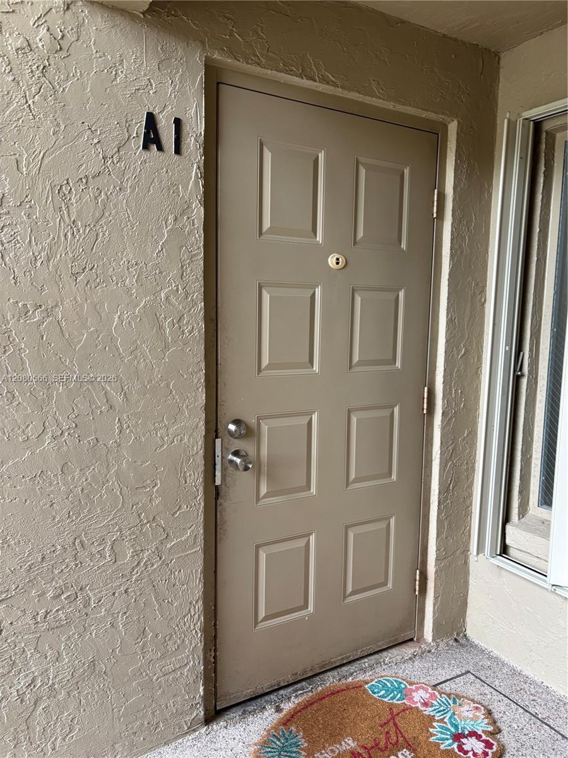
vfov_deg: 67.3
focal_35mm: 26
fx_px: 569
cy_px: 379
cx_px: 284
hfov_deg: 53.1
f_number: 1.6
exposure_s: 1/121
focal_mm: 5.96
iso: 100
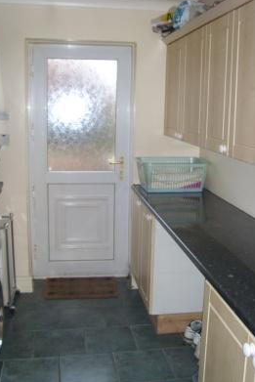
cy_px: 190
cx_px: 134
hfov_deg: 40.0
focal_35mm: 33
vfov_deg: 57.2
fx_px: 350
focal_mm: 6.3
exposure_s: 1/30
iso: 200
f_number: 3.5
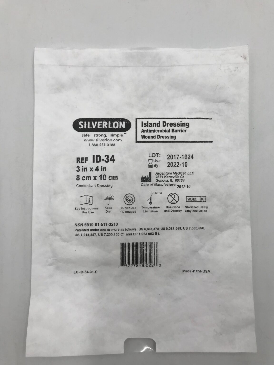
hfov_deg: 49.7
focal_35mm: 28
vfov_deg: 63.4
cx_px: 137
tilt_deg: -87.4
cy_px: 182
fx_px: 296
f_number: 1.8
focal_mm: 3.99
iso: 20
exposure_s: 1/208
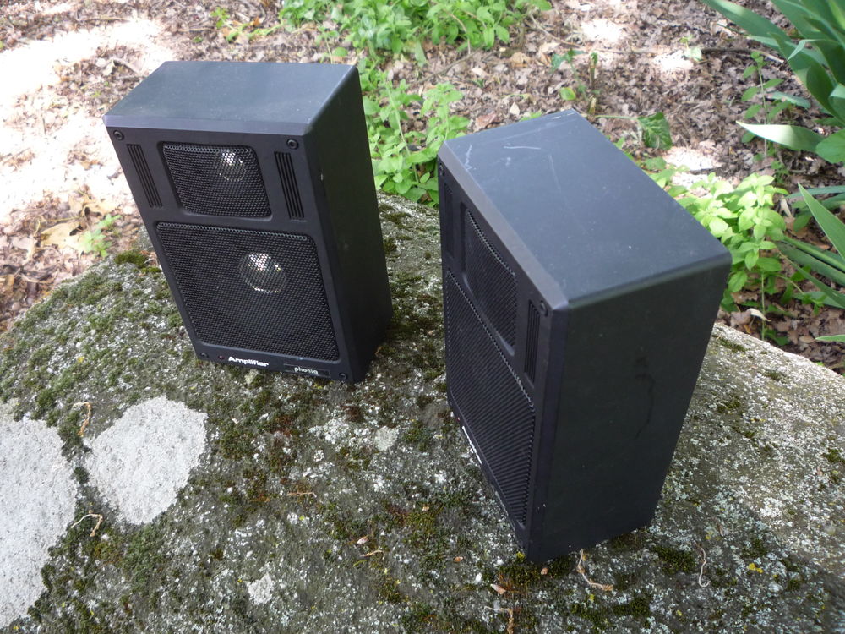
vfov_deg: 46.8
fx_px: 732
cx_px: 422
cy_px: 317
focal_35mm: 30
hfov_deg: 60.0
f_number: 3.3
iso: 160
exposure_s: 1/30
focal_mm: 5.2
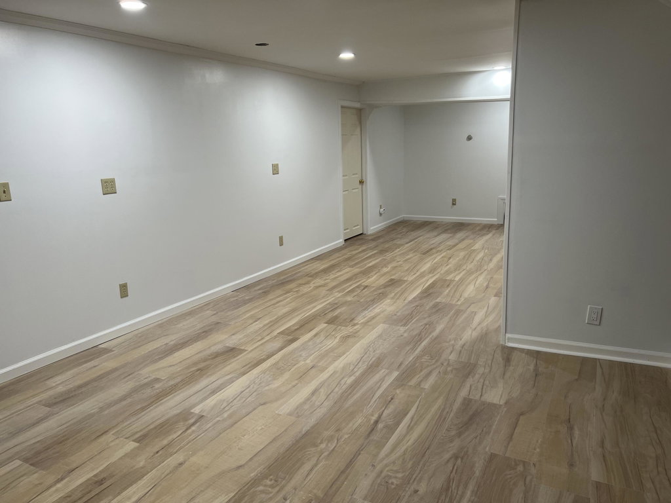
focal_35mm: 26
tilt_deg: -12.1
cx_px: 336
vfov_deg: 53.1
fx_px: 504
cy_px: 252
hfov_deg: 67.3
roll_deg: +2.3
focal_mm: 5.7
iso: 80
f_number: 1.5
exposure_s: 1/60
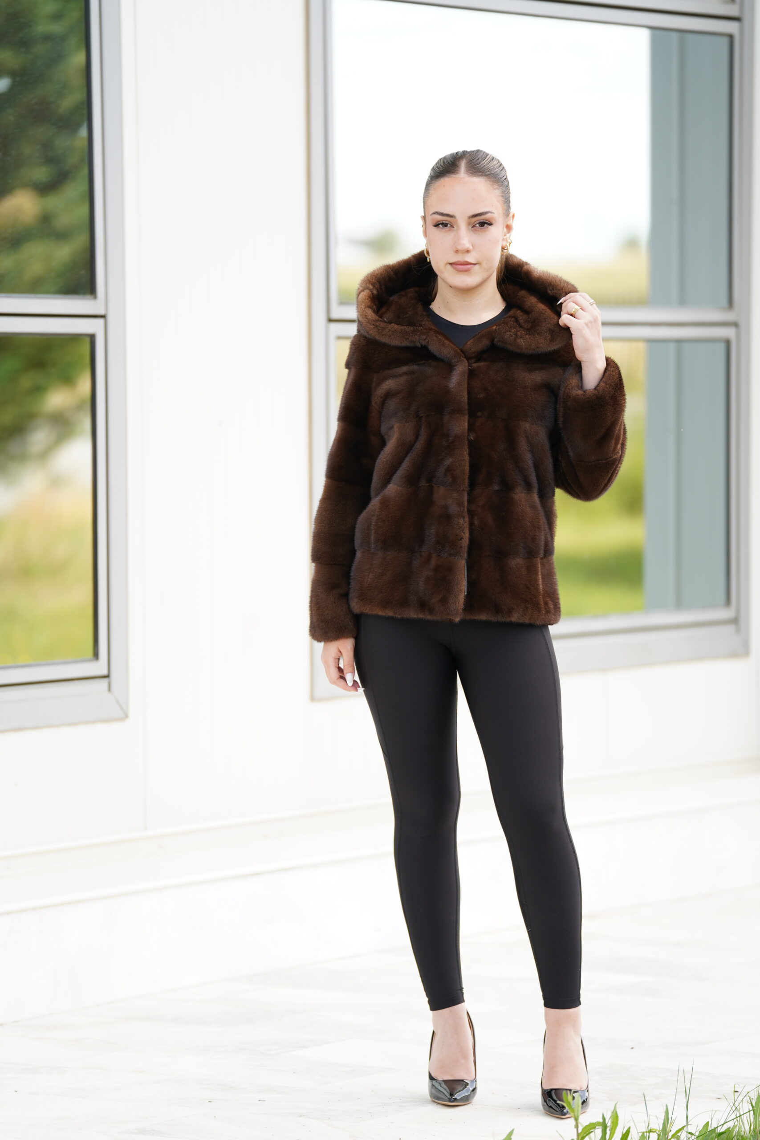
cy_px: 570
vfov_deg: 13.0
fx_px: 5002
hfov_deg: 8.7
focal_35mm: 158
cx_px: 380
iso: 160
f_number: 2.8
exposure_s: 1/250
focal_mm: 158
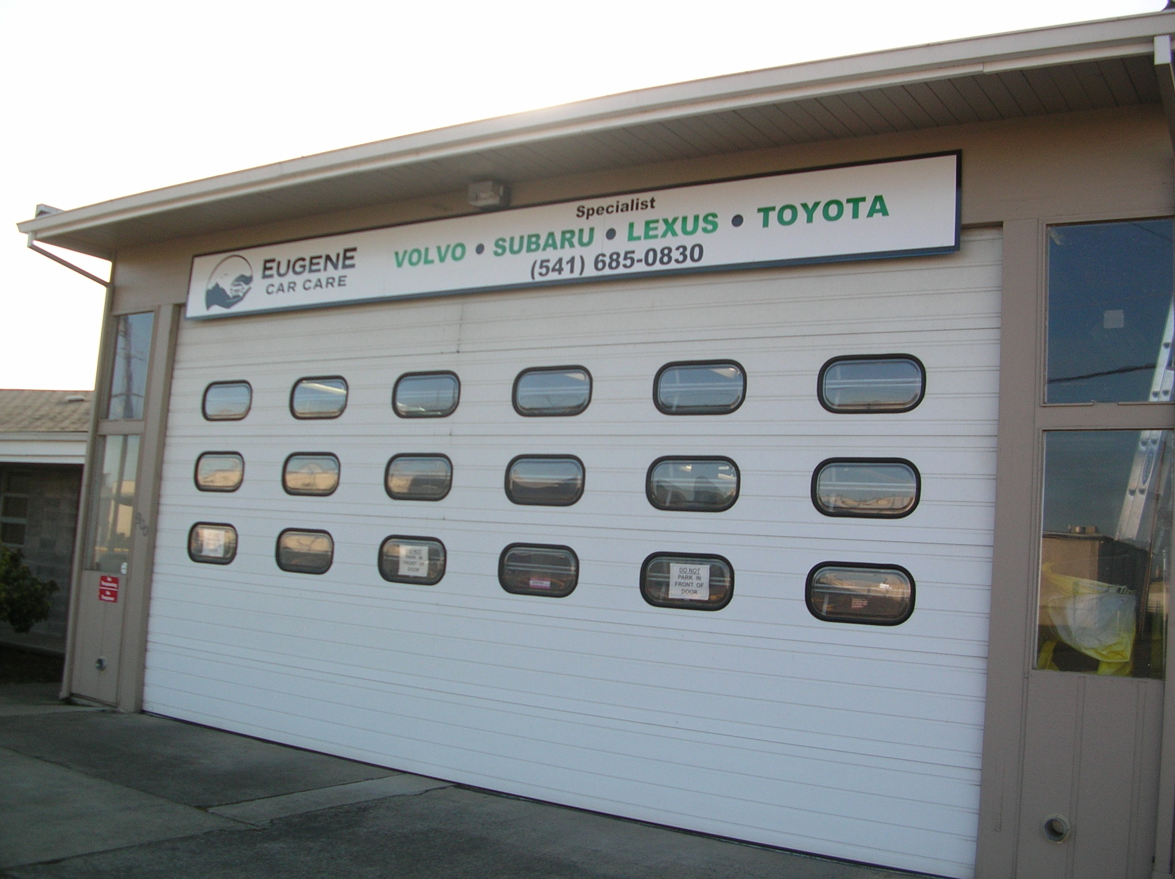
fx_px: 1187
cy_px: 440
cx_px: 588
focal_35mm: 35
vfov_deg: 40.6
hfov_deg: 52.7
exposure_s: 1/347
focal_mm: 5.8
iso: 50
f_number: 2.8
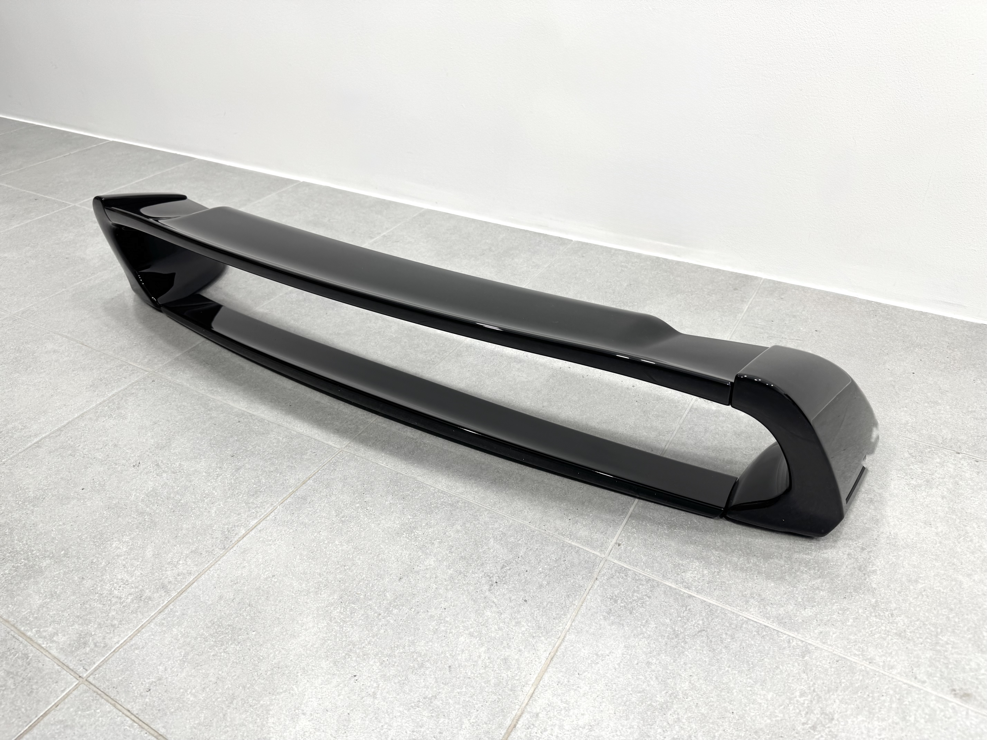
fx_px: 684
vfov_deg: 56.8
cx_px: 494
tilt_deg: -34.7
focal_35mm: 24
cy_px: 370
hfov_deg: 71.6
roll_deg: +2.2
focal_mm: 6.76
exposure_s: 1/152
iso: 64
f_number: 1.78
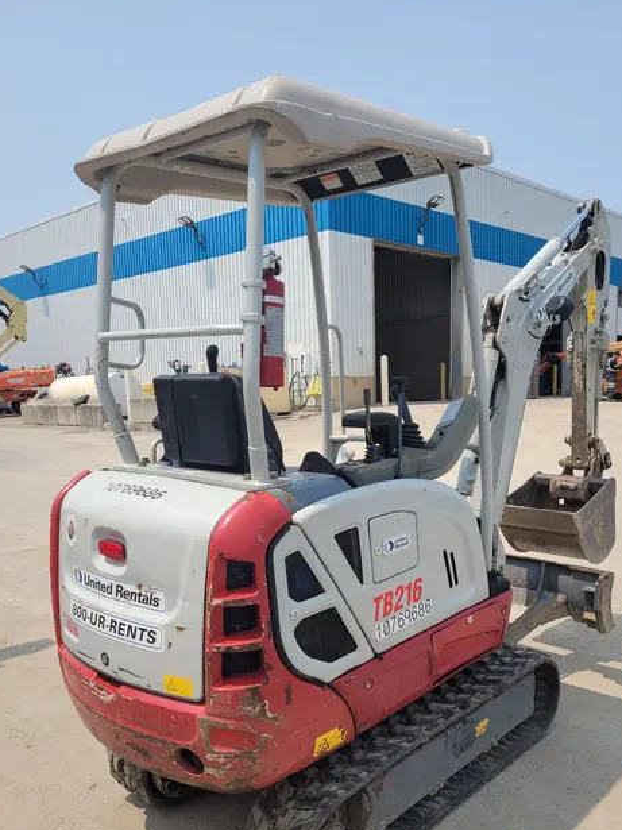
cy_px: 478
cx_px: 322
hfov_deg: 45.4
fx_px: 743
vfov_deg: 58.1
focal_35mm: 31
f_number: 1.8
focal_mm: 5.4
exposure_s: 1/2686
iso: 40
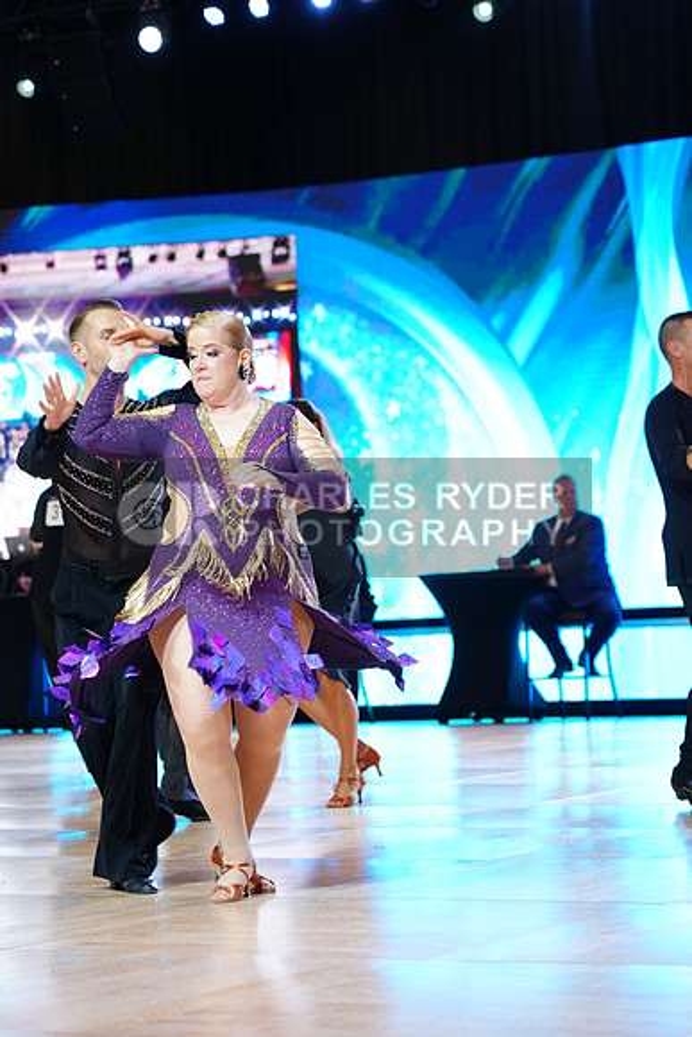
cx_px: 346
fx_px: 3025
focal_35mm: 105
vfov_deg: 19.5
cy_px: 518
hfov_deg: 13.0
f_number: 4
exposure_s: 1/200
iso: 2000
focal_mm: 105
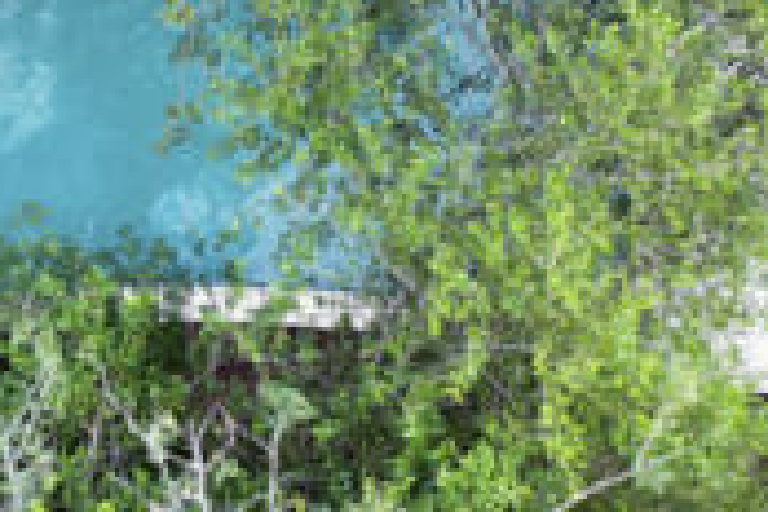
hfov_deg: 25.5
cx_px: -185
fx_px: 1493
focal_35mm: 70
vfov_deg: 18.9
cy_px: -15
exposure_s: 1/30
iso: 160
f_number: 2.8
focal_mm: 10.26
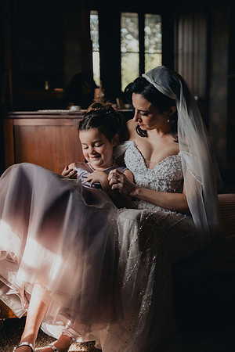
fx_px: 538
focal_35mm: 55
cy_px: 176
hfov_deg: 24.6
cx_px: 118
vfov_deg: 36.2
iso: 1250
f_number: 2.8
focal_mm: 55
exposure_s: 1/1000
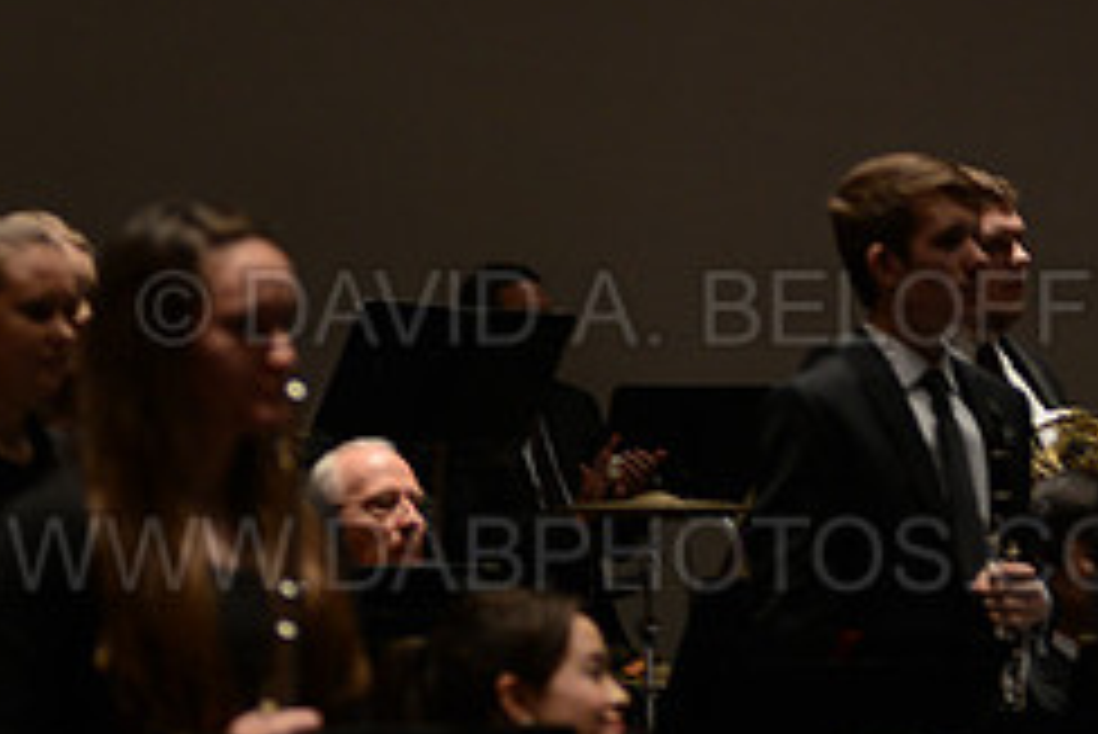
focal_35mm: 190
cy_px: 475
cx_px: 621
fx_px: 5798
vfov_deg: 7.2
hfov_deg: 10.8
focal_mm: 80
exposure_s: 1/250
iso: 1600
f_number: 2.8
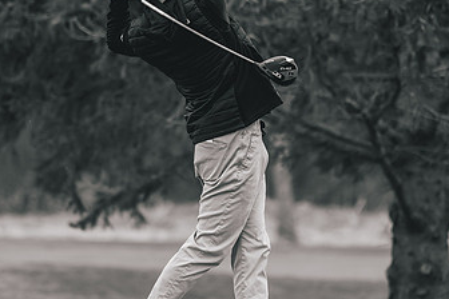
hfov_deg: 7.1
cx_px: 189
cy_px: 159
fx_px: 3629
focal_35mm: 291
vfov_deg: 4.7
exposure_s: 1/3200
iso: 640
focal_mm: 150
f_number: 2.8
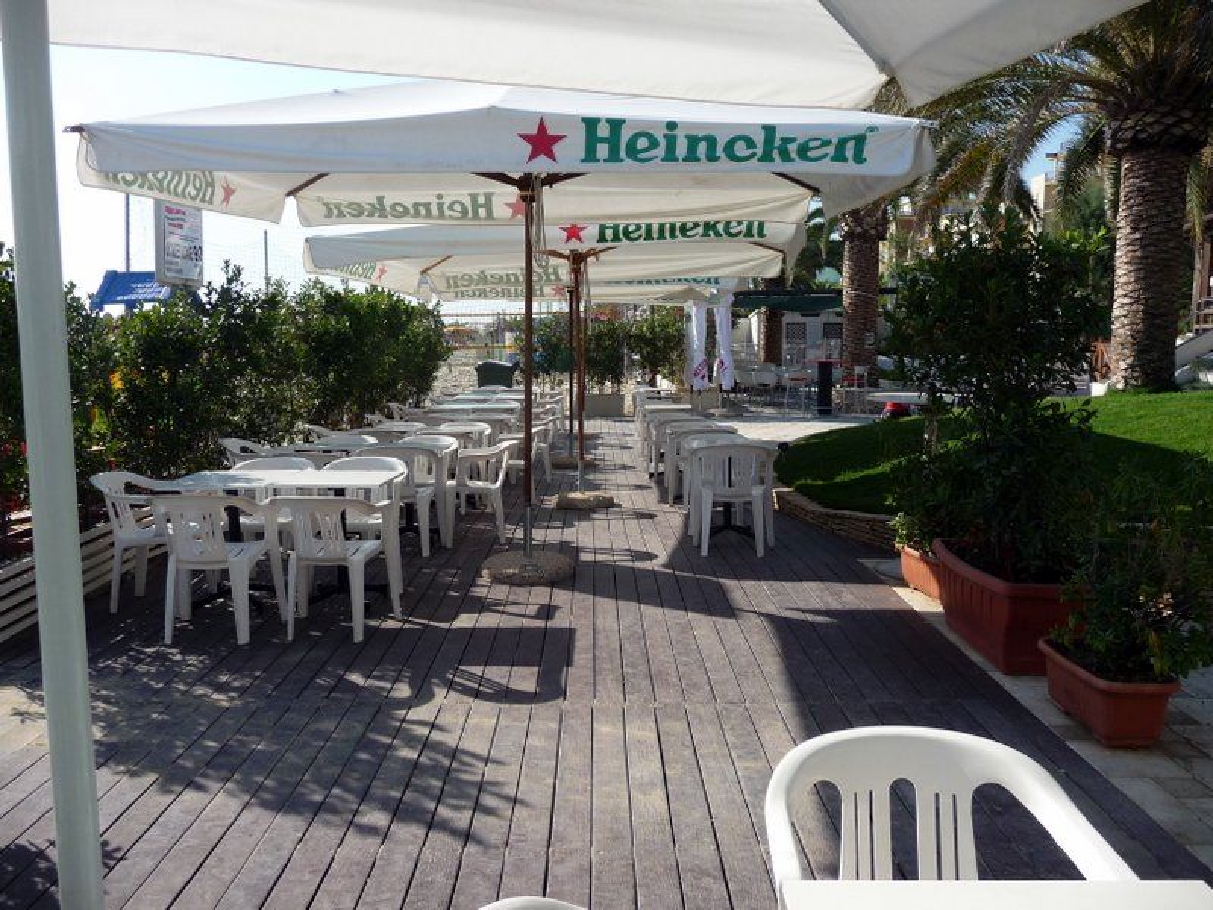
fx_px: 981
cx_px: 606
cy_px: 455
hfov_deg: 63.4
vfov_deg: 49.7
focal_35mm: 28
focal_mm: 4.7
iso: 100
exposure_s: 1/1000
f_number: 3.3
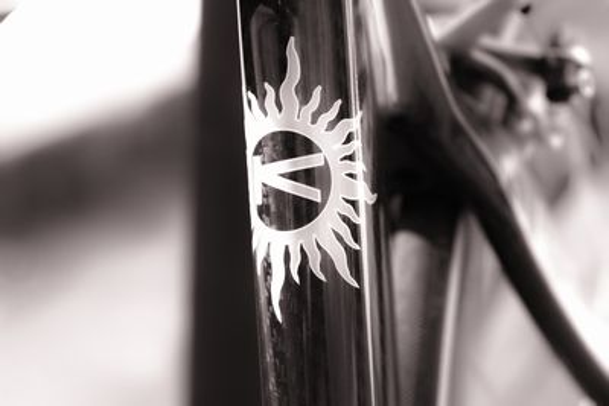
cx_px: 304
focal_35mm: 75
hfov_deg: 27.0
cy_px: 203
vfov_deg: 18.2
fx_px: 1269
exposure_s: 1/250
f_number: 4.5
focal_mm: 50
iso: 100
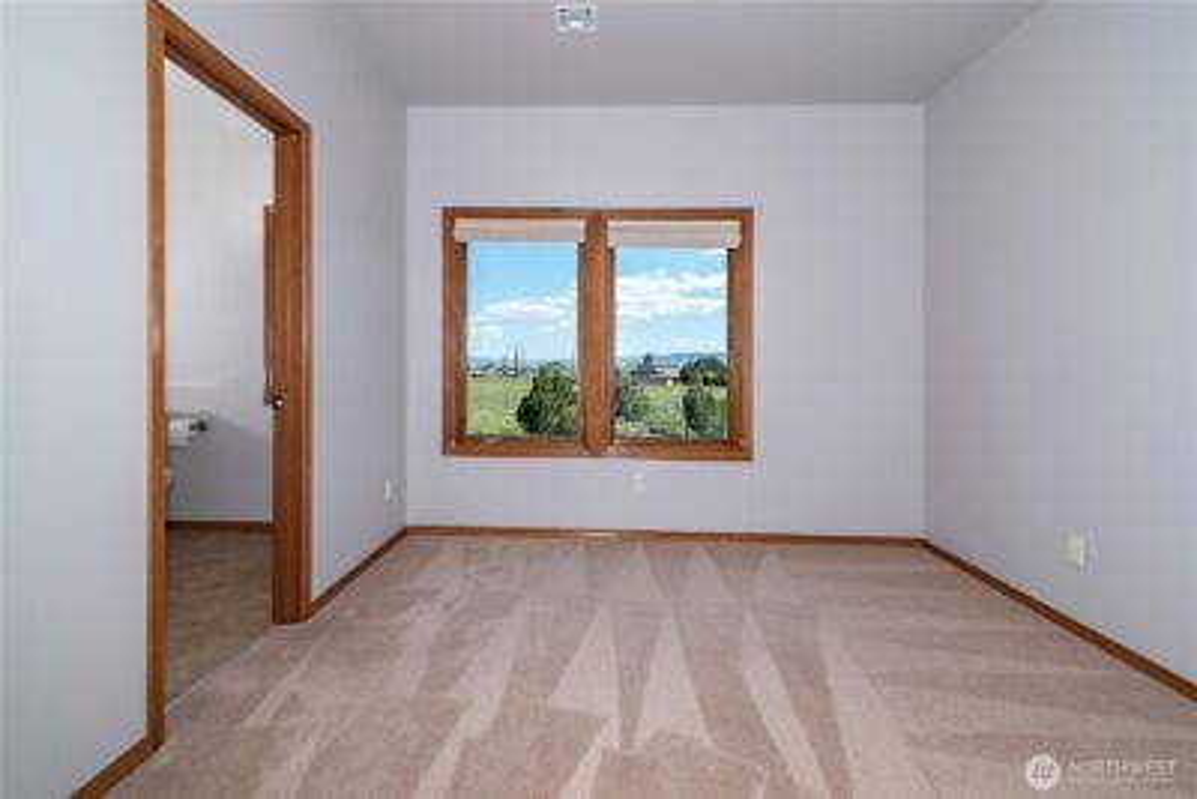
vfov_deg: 73.8
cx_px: 598
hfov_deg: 96.7
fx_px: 532
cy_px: 400
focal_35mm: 16
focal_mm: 16
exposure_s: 1/160
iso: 200
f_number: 10
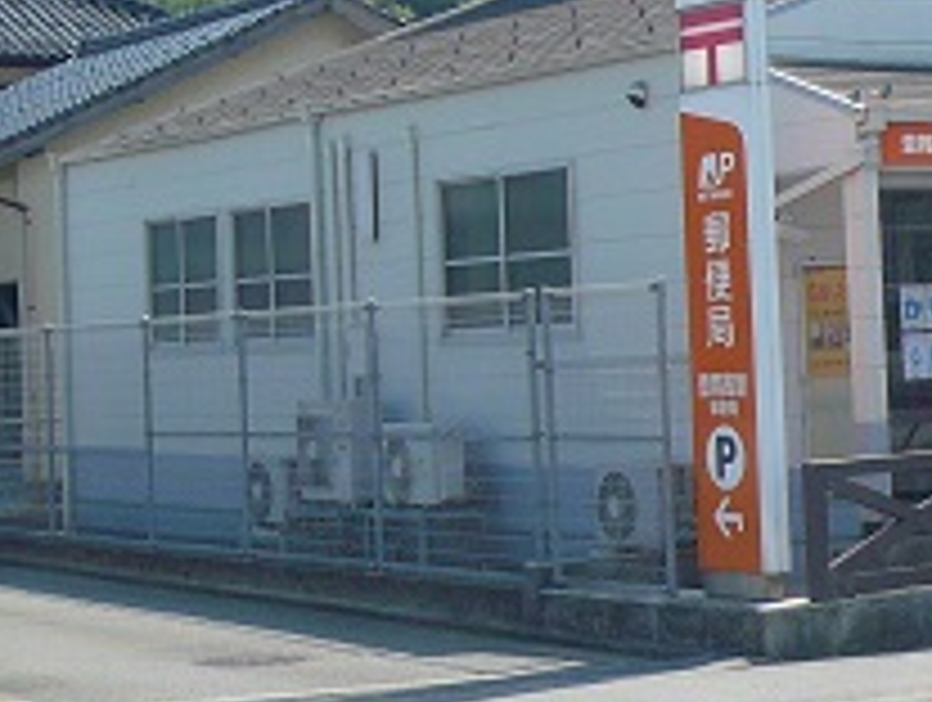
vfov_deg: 14.6
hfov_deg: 19.2
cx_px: 734
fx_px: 2724
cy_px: 130
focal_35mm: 101
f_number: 9
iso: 100
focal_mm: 5.4
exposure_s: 1/125
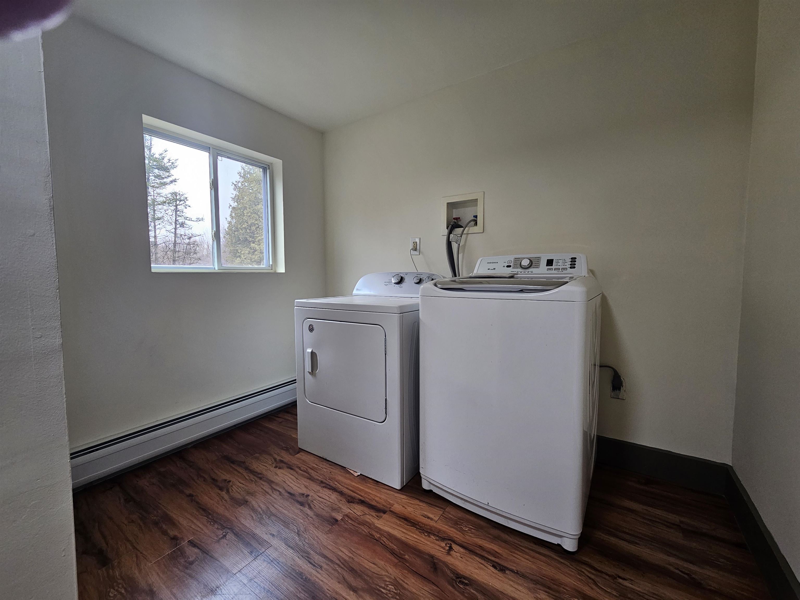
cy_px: 300
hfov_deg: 106.2
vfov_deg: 89.9
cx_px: 400
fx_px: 300
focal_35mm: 13
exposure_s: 1/60
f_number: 2.2
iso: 100
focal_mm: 2.2
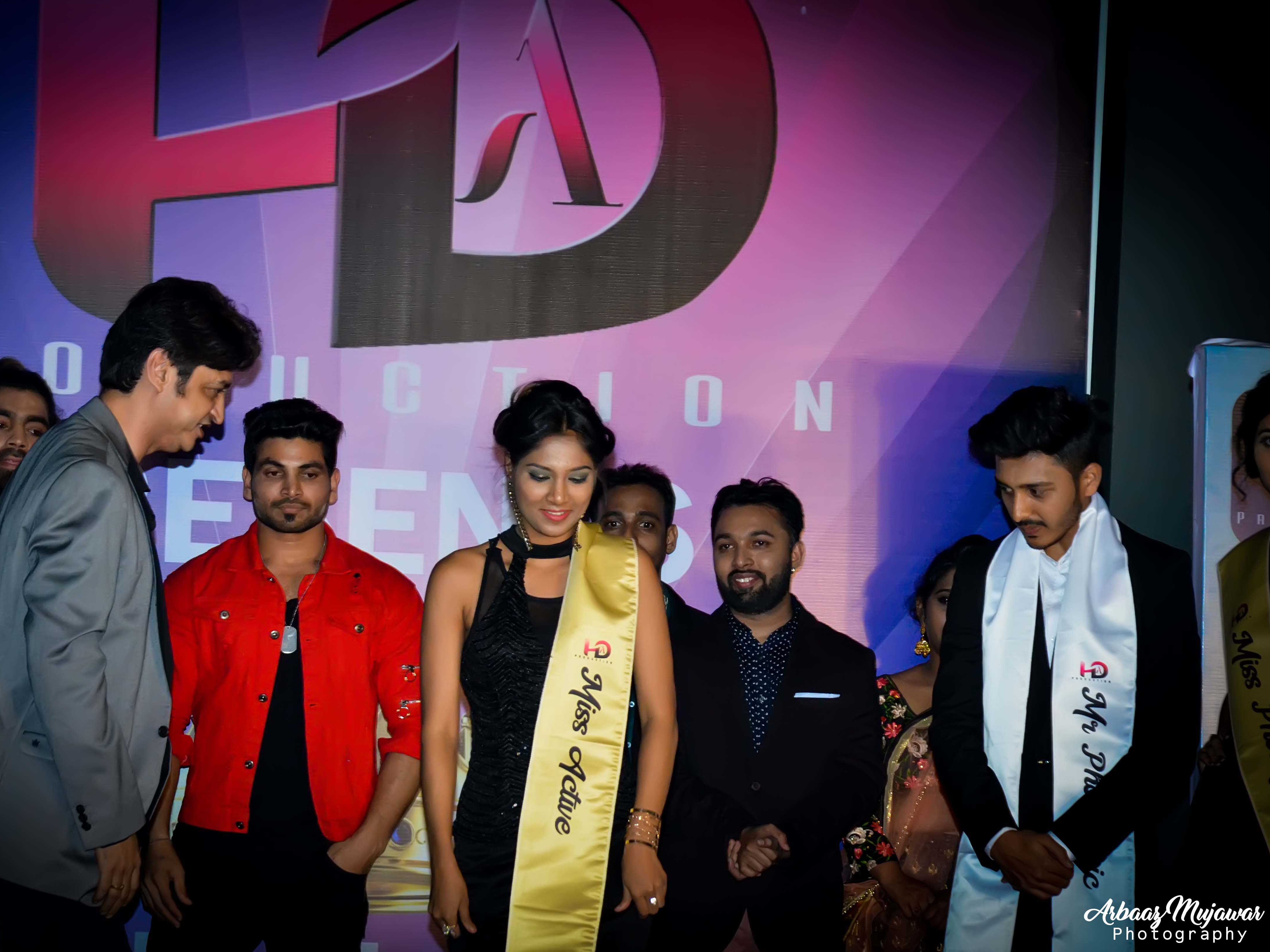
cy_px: 477
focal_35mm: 172
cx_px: 555
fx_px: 6293
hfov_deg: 11.5
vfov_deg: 8.7
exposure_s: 1/125
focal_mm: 105
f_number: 9
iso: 3200
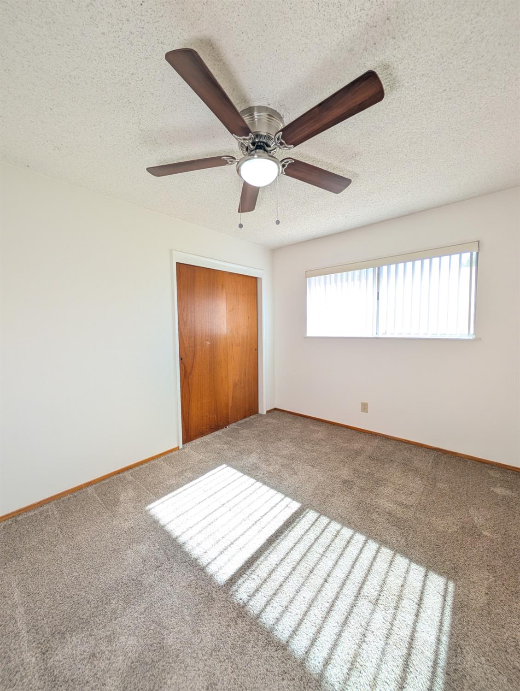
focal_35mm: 12
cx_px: 260
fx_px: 240
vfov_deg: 110.4
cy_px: 346
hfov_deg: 94.7
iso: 155
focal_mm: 2.02
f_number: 1.7
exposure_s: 1/120
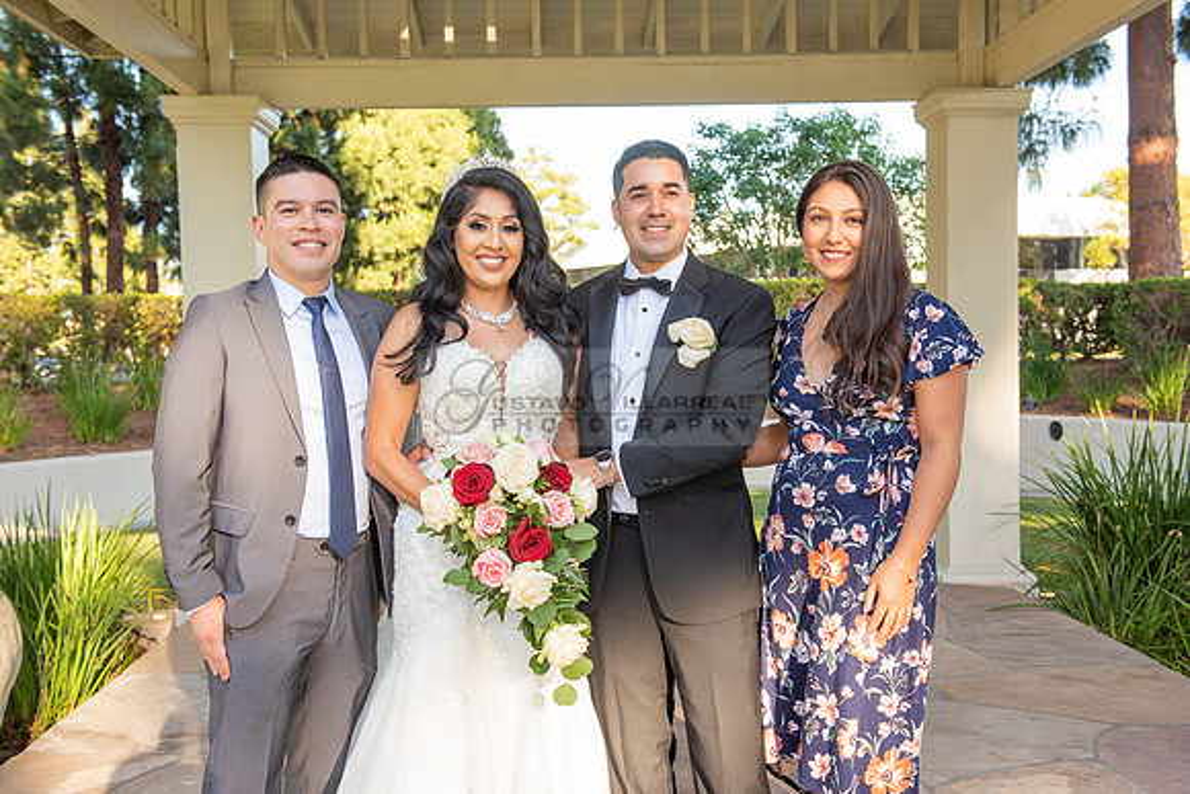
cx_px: 595
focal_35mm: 40
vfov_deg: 33.4
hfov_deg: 48.4
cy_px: 397
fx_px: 1322
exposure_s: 1/200
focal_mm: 40
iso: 400
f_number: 5.6
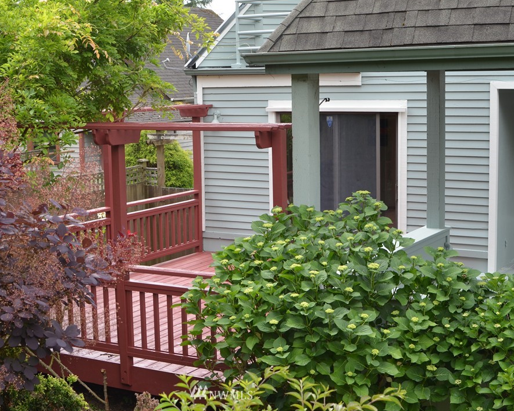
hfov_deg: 31.1
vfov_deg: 25.2
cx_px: 223
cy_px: 205
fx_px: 921
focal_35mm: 61
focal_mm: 35
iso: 200
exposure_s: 1/160
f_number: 6.3
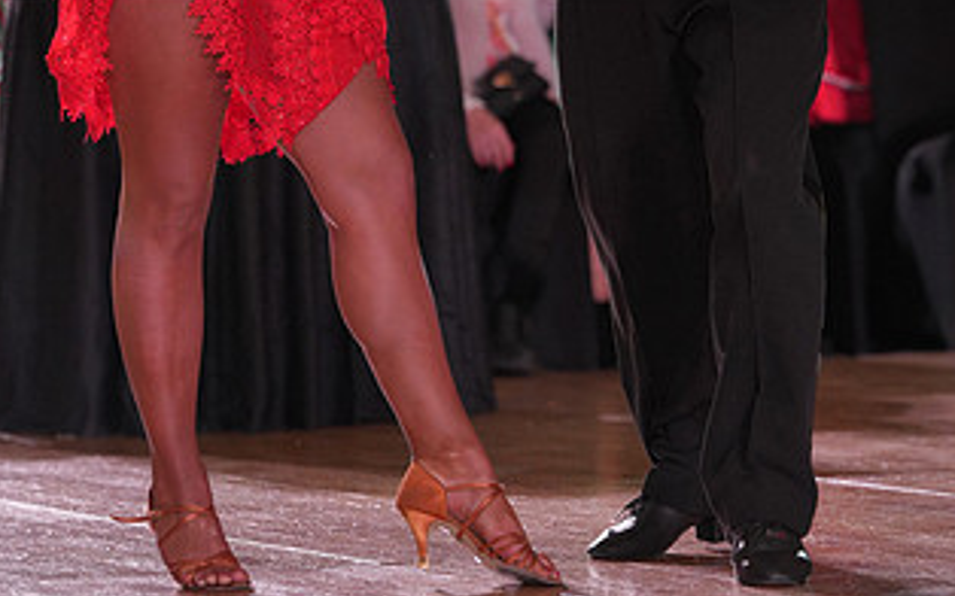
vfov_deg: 4.2
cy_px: -103
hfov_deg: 6.8
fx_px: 8039
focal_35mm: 309
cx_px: 430
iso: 1000
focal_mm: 164
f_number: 4
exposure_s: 1/400
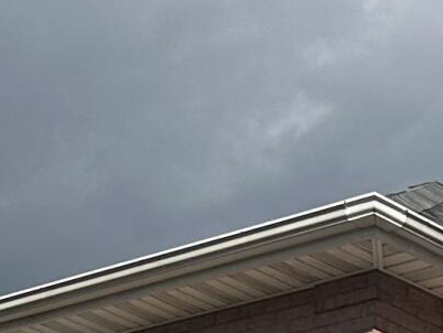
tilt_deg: +9.7
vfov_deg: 7.6
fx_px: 2292
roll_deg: -1.5
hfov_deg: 9.6
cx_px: 1123
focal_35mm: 179
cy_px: 840
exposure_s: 1/7042
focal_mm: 6.86
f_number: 1.78
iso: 80
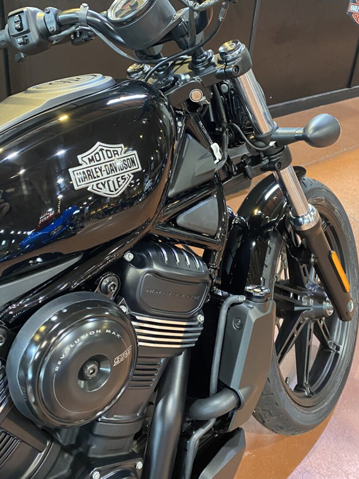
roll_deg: -6.3
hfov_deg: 39.4
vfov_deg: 51.2
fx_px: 498
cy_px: 205
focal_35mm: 36
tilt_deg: -31.6
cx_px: 220
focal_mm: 4.25
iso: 400
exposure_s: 1/40
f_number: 1.8
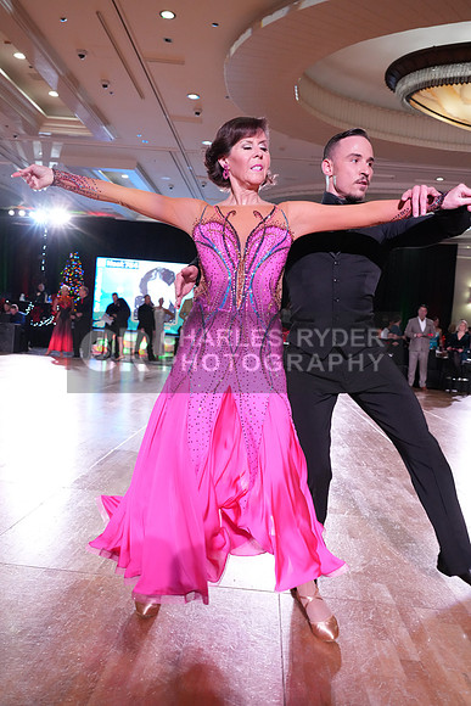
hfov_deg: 41.1
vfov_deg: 58.7
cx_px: 236
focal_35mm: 32
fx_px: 628
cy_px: 353
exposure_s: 1/320
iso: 5000
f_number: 5
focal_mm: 32
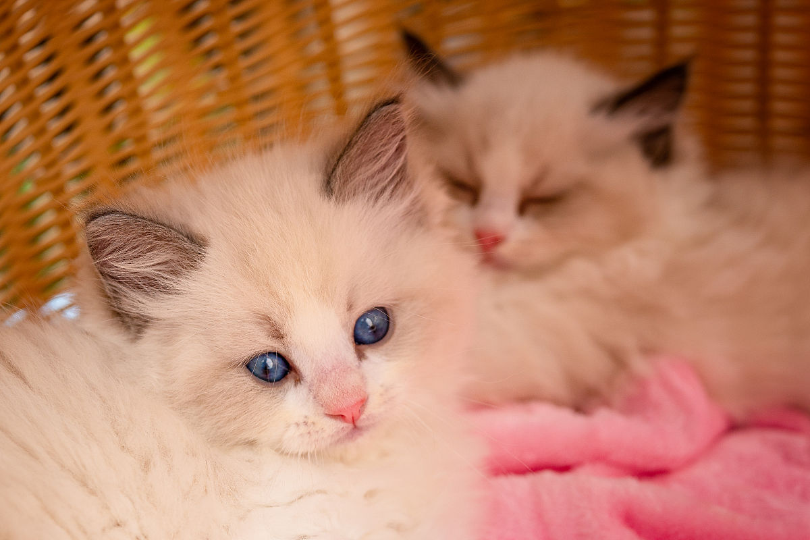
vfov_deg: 37.9
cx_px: 405
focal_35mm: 35
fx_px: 787
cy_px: 270
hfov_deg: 54.4
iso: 200
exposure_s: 1/1600
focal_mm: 35
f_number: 3.2
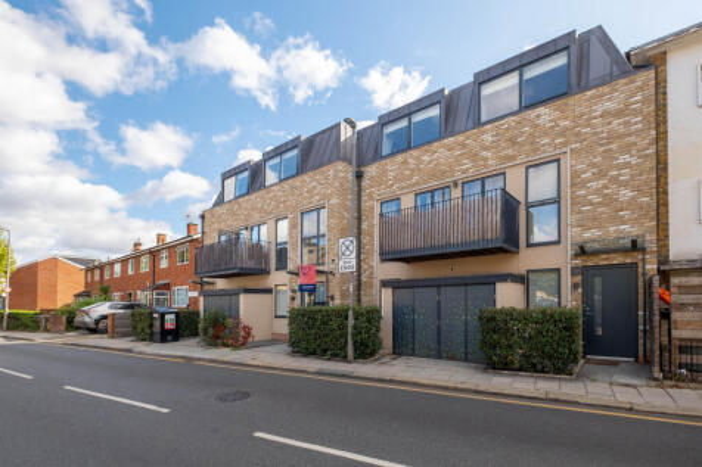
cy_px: 234
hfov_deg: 100.4
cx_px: 351
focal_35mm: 15
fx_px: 292
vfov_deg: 77.3
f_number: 5
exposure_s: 1/1000
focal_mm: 10
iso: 400
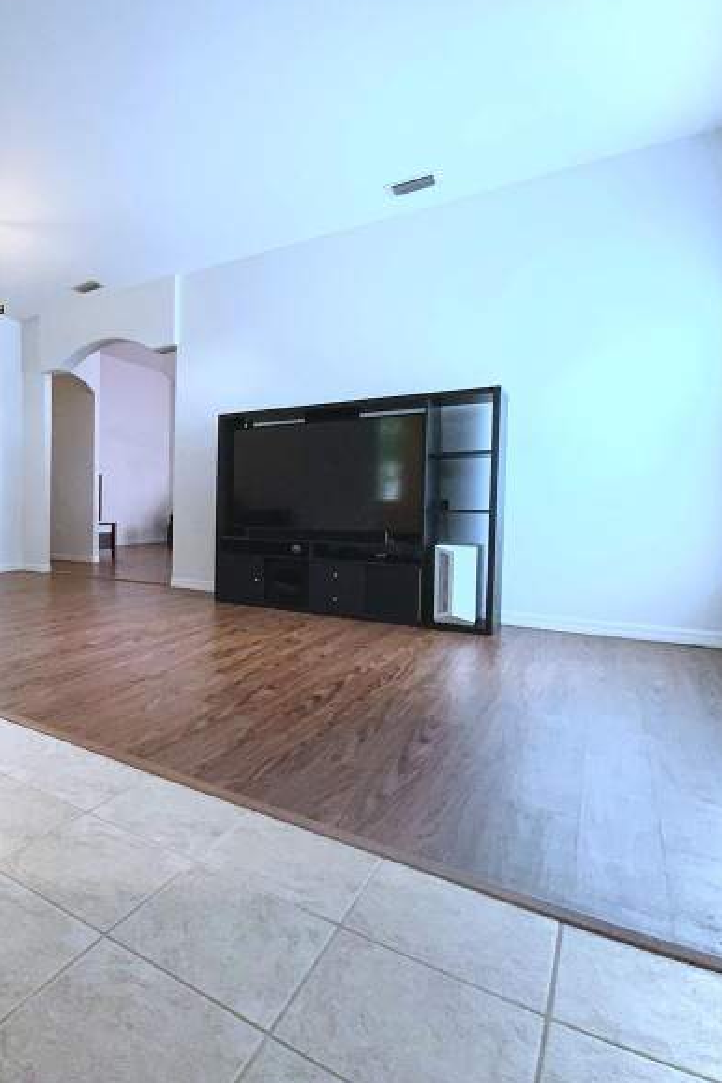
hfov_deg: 54.7
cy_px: 528
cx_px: 86
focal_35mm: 20
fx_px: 602
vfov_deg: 84.0
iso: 400
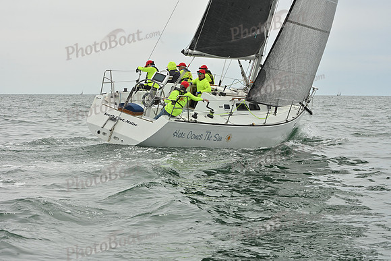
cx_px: 196
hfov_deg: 20.8
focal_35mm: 98
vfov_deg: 14.0
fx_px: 1065
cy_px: 130
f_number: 13
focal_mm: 98
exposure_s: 1/800
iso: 320
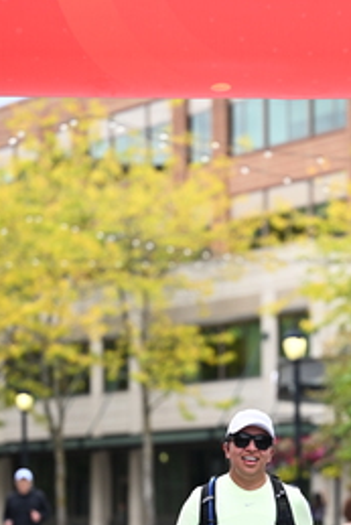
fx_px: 2819
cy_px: 389
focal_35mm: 193
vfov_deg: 10.6
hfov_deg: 7.1
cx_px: 322
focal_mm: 91
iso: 640
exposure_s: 1/2500
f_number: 2.8
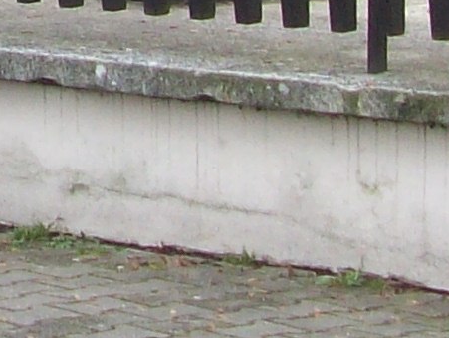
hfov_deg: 7.7
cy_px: -828
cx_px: -394
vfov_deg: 5.5
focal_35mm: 247
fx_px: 3206
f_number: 2.8
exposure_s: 1/60
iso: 68
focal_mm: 5.7
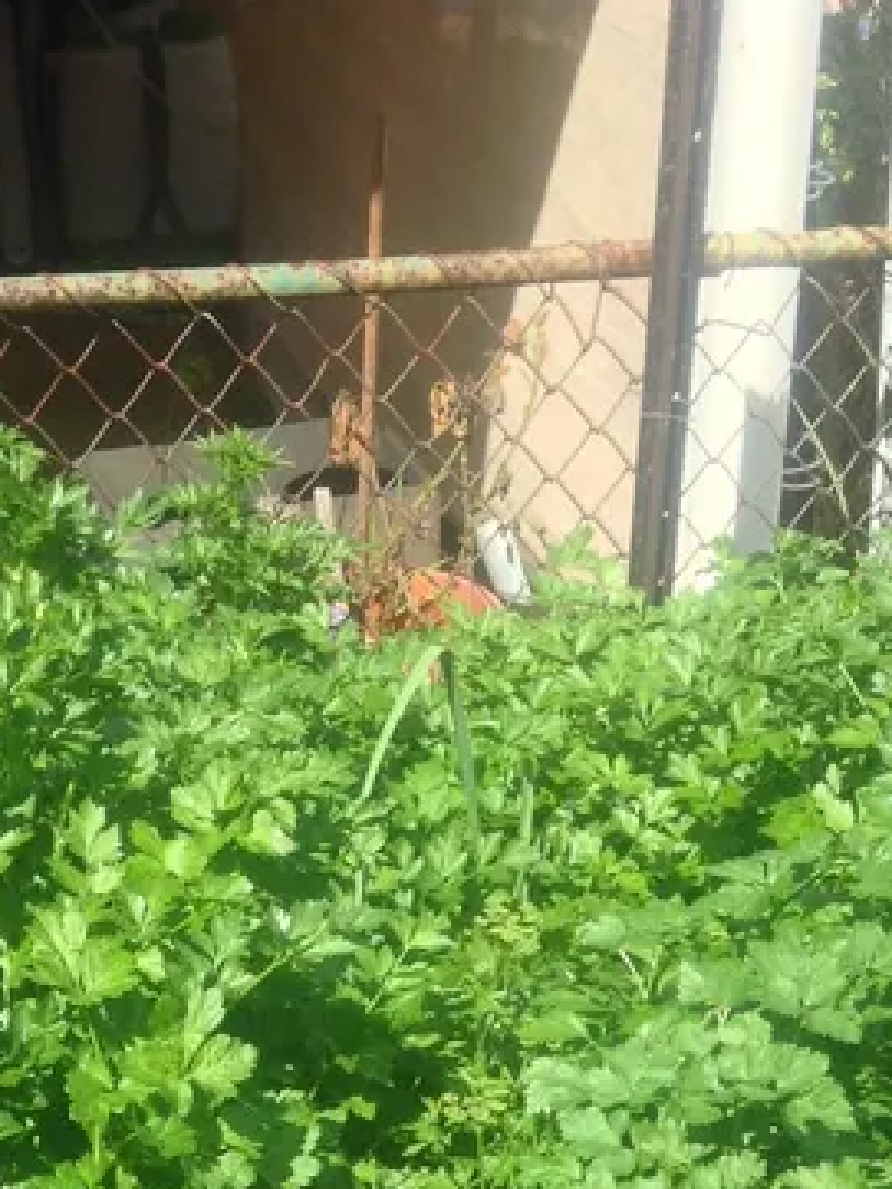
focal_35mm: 87
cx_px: 244
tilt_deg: -39.4
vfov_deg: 20.9
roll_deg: +4.6
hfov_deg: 16.9
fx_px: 2987
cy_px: 1452
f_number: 2.4
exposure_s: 1/1008
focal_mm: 4.28
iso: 50
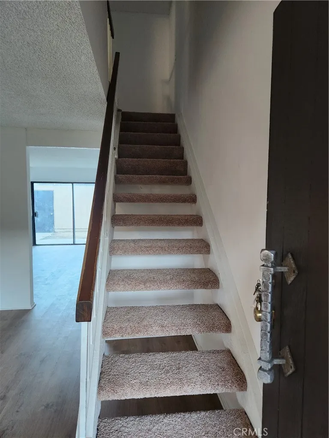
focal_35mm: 23
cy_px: 219
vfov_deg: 73.9
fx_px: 291
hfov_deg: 58.9
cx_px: 164
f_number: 1.8
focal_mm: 5.4
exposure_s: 1/120
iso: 500
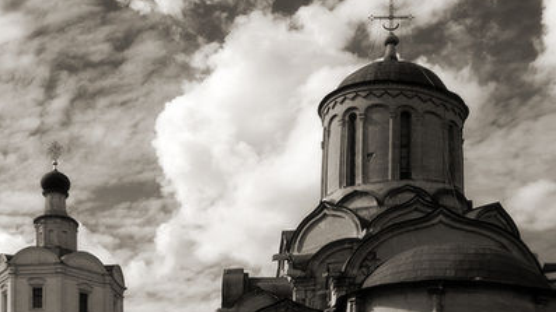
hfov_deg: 48.9
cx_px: 90
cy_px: 315
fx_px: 560
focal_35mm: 38
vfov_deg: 29.1
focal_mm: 16
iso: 200
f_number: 16
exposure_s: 1/200
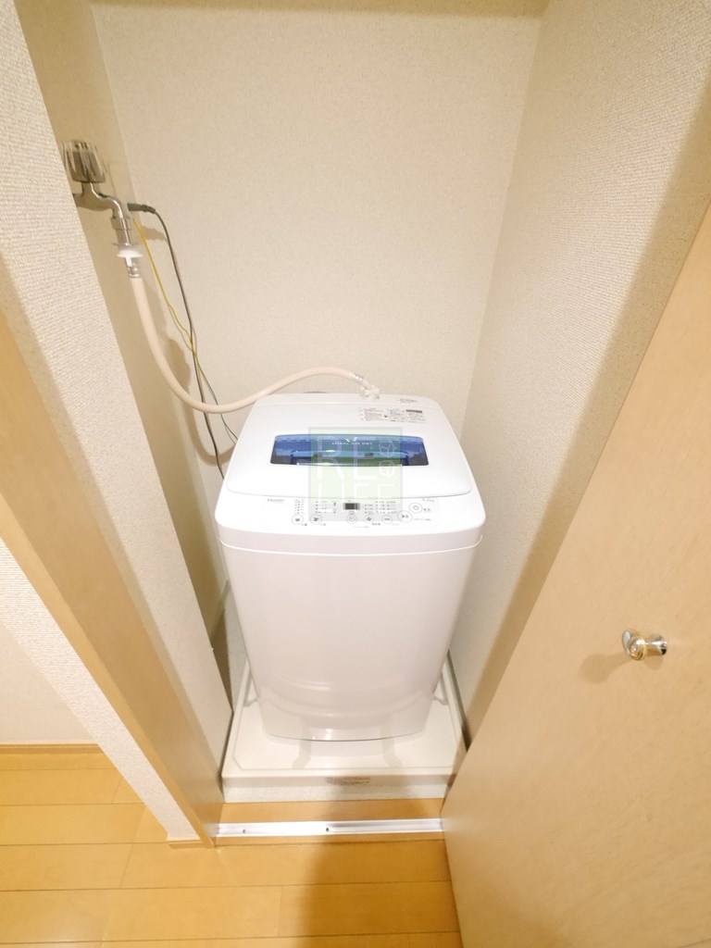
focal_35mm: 14
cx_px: 356
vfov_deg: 102.1
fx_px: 383
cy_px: 474
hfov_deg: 85.7
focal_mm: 7
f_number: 4
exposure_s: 1/20
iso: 3200
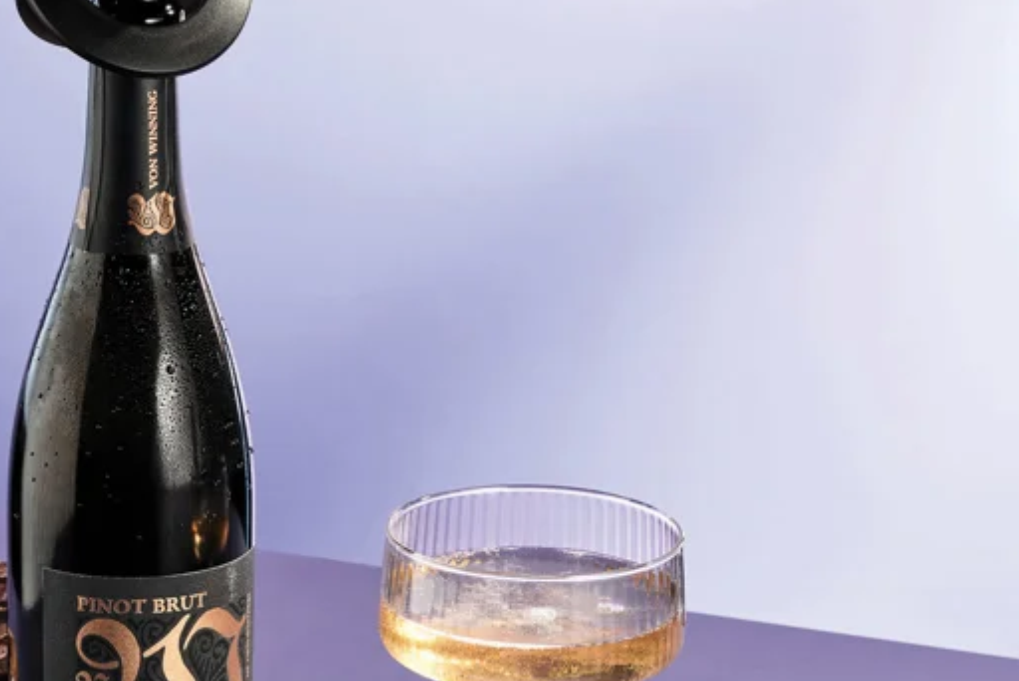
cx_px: 165
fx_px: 4248
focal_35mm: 150
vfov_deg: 9.2
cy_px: 479
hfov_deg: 13.6
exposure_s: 1/160
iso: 160
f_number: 9
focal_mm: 50
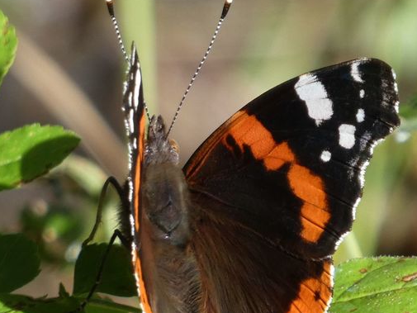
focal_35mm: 1245
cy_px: 192
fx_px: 15001
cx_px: 177
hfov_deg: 1.6
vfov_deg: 1.2
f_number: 5.6
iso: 125
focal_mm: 132.1
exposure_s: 1/100
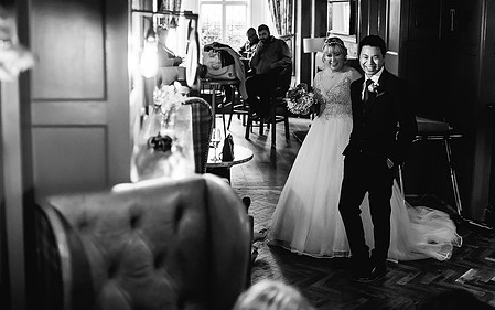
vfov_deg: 25.2
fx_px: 688
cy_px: 102
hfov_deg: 39.3
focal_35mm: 51
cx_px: 190
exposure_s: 1/500
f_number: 1.4
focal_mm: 35
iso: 2500
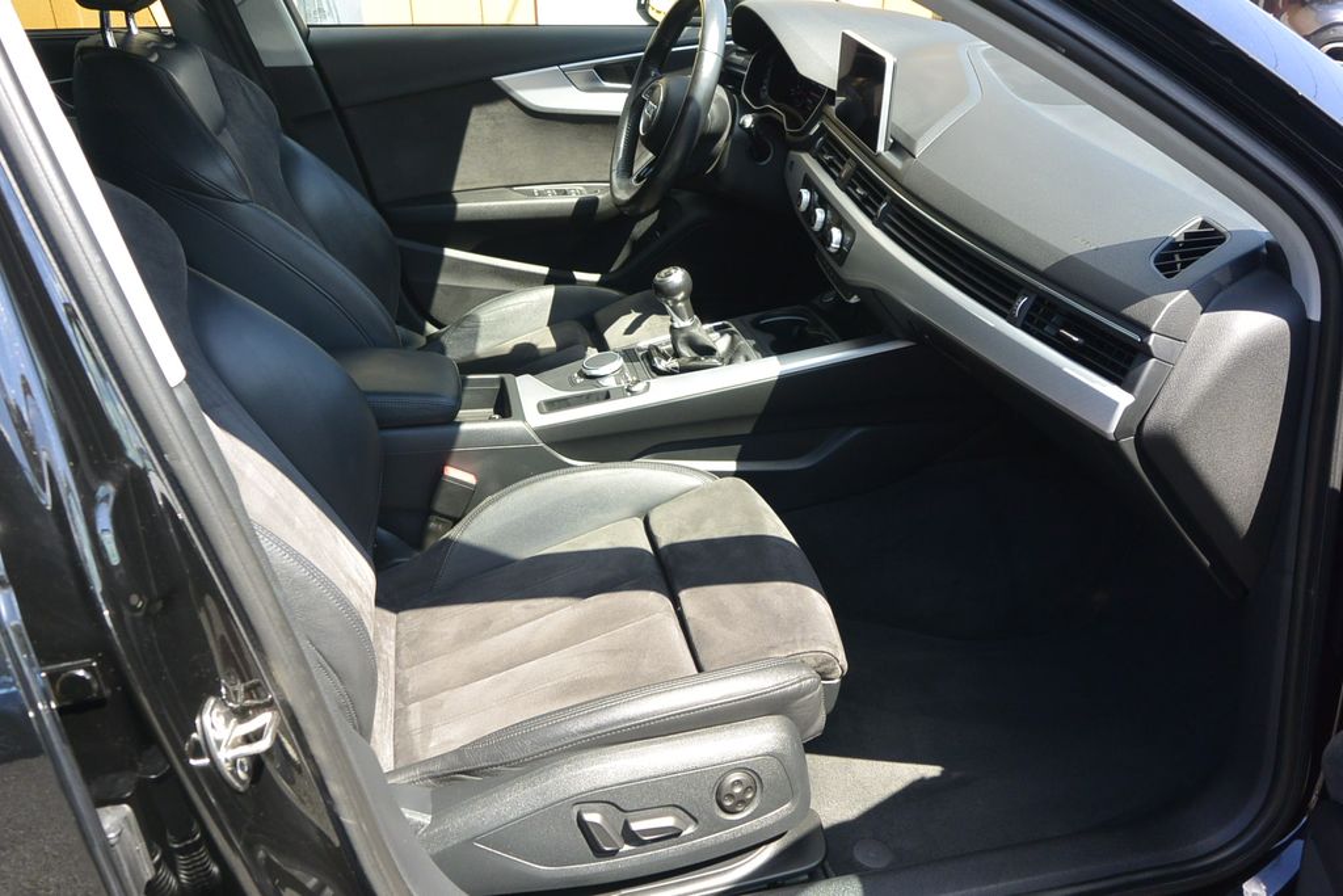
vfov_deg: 43.6
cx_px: 672
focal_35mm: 30
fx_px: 1119
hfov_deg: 61.9
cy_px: 448
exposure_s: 1/250
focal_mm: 11.4
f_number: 4
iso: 160
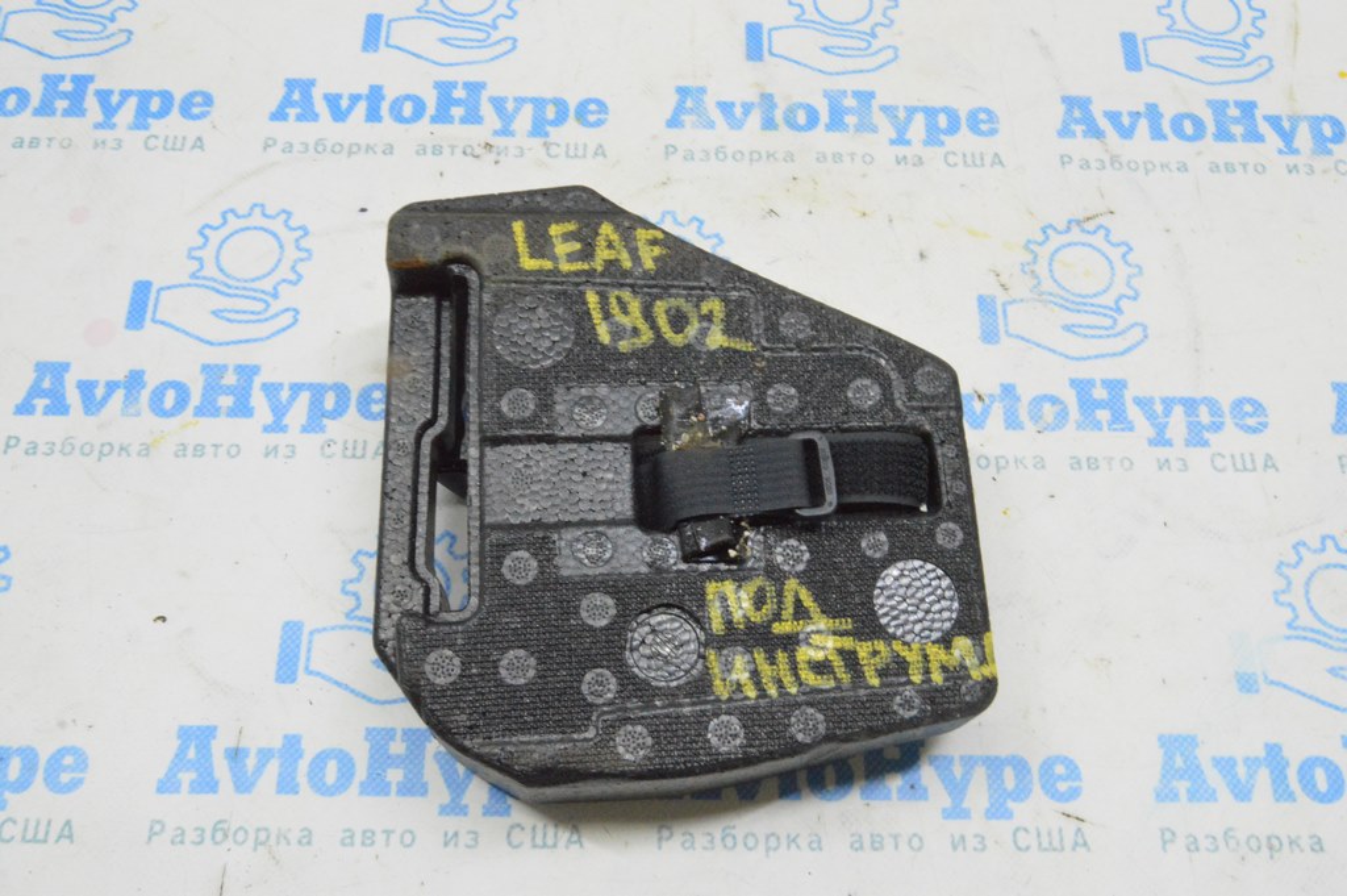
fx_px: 1346
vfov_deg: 36.8
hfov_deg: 53.2
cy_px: 448
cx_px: 674
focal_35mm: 36
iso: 6400
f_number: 20
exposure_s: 1/20
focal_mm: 24
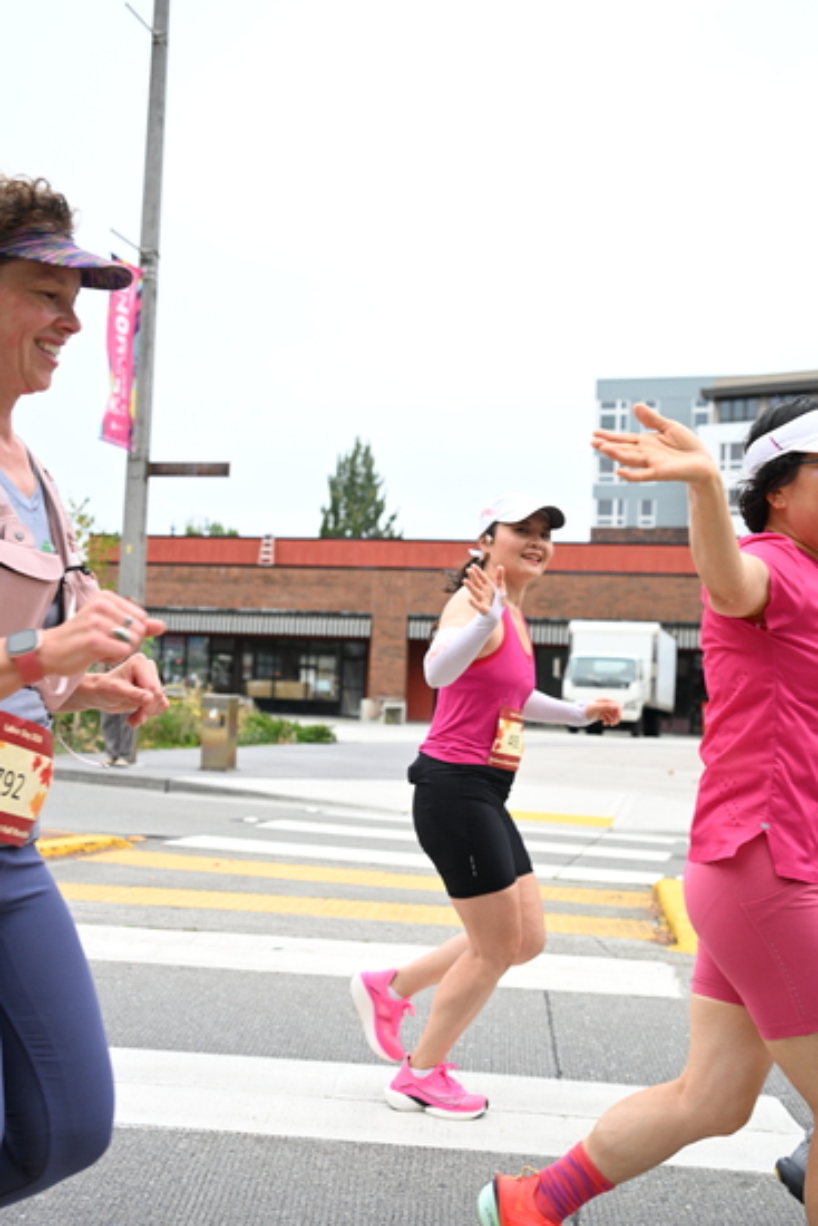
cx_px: 409
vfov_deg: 48.4
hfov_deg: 33.4
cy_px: 613
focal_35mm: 40
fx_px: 1362
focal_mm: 40
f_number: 4
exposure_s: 1/800
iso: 1600
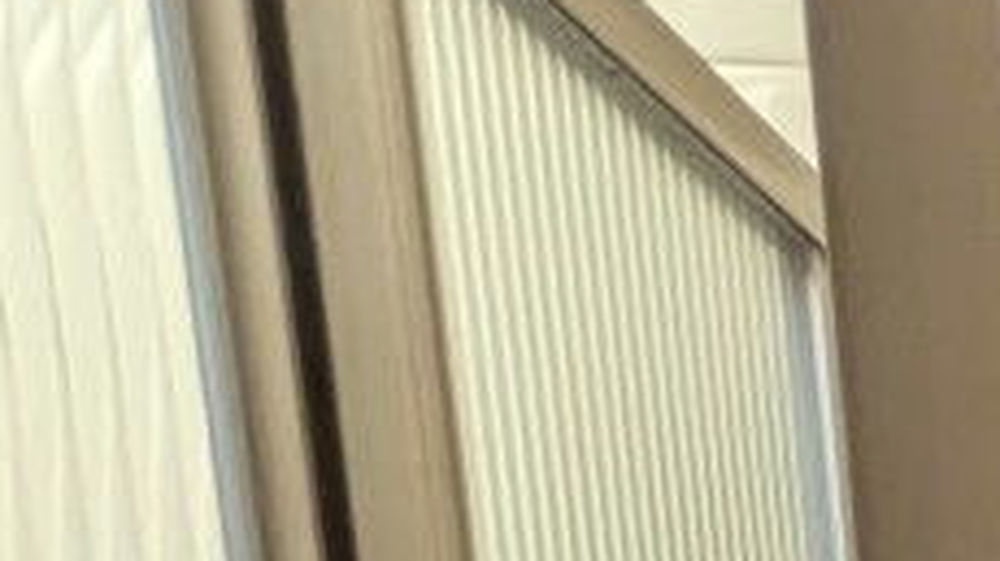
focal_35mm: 106
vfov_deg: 8.5
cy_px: 1944
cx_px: 2293
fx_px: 2809
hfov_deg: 14.5
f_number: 2.2
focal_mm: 2.35
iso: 82
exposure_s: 1/192
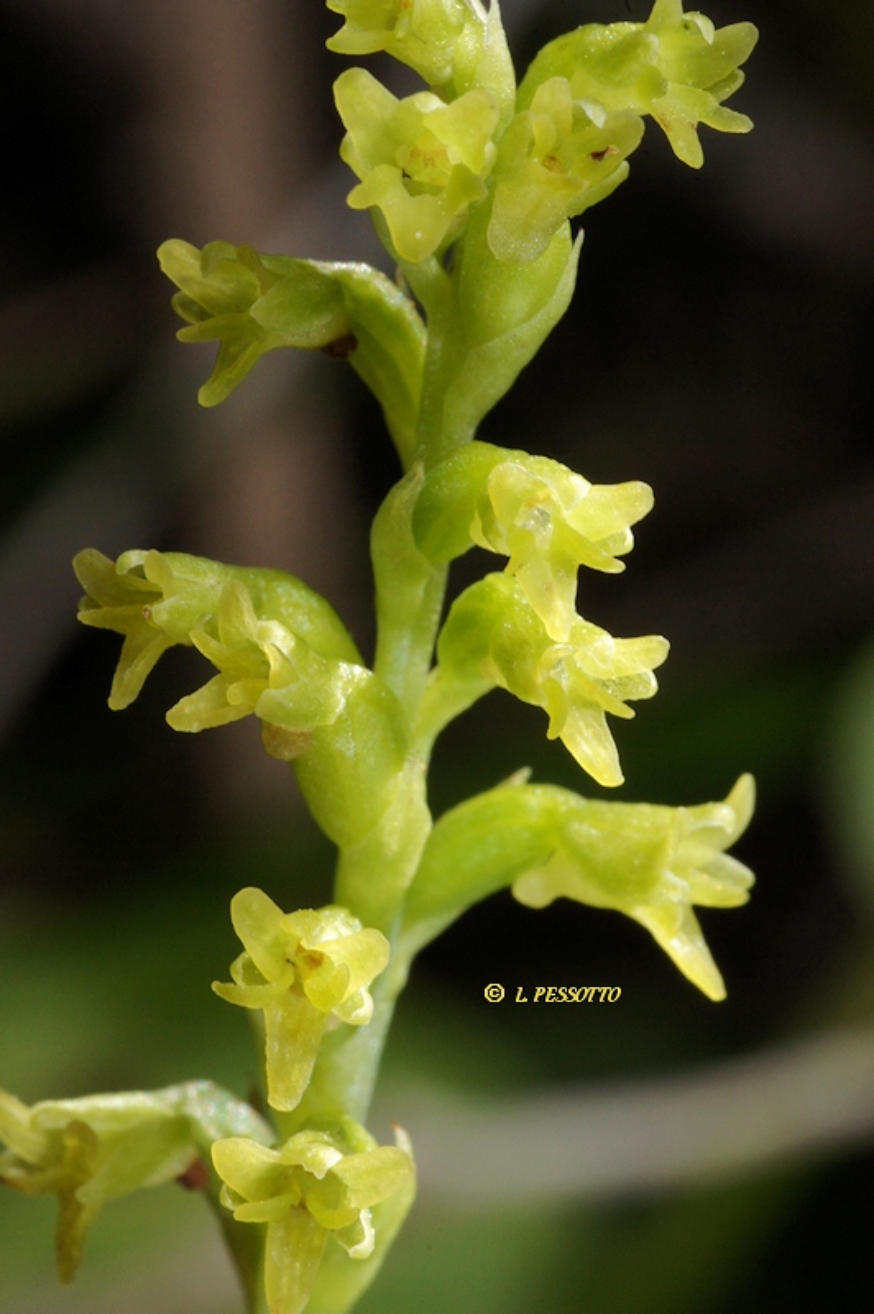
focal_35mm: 135
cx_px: 437
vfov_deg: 15.2
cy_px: 657
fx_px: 4924
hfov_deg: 10.1
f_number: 20
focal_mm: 90
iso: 800
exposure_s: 1/125
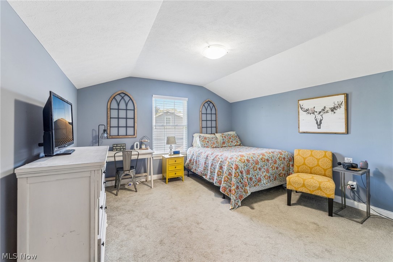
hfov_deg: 104.3
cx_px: 196
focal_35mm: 14
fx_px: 153
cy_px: 131
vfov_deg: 81.2
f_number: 5
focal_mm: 14
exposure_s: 1/15
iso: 200
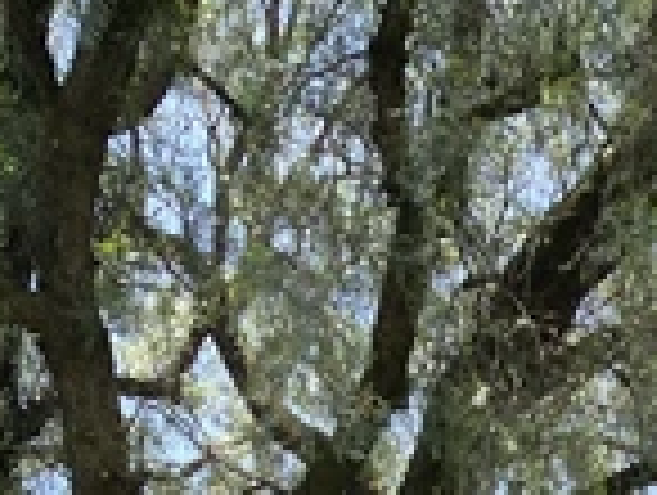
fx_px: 1350
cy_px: 1170
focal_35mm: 71
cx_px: 724
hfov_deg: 25.4
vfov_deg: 14.4
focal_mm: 2.2
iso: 50
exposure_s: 1/628
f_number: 2.2
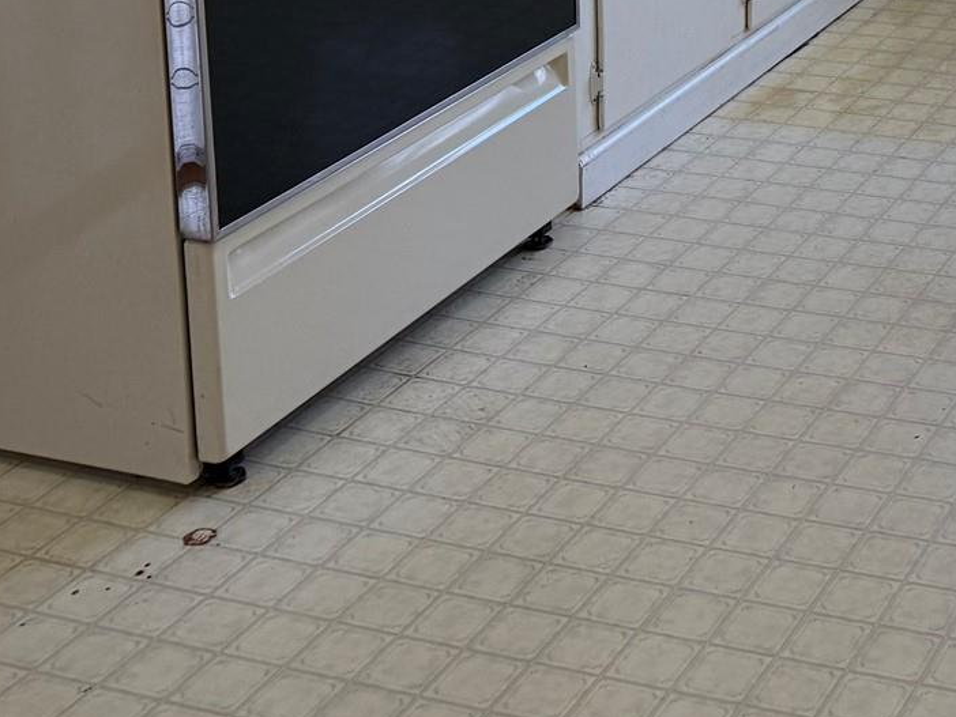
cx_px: 1121
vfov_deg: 18.9
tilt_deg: -8.8
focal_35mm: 70
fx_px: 1934
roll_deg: -0.3
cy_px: -310
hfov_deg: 25.2
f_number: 1.78
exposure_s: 1/325
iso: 100
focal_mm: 6.76
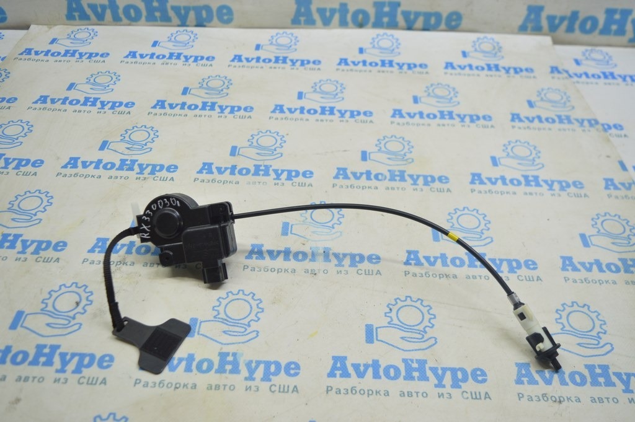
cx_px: 318
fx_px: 608
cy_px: 211
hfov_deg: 55.1
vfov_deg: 38.3
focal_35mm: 34
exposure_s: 1/50
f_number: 3.8
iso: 400
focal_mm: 23
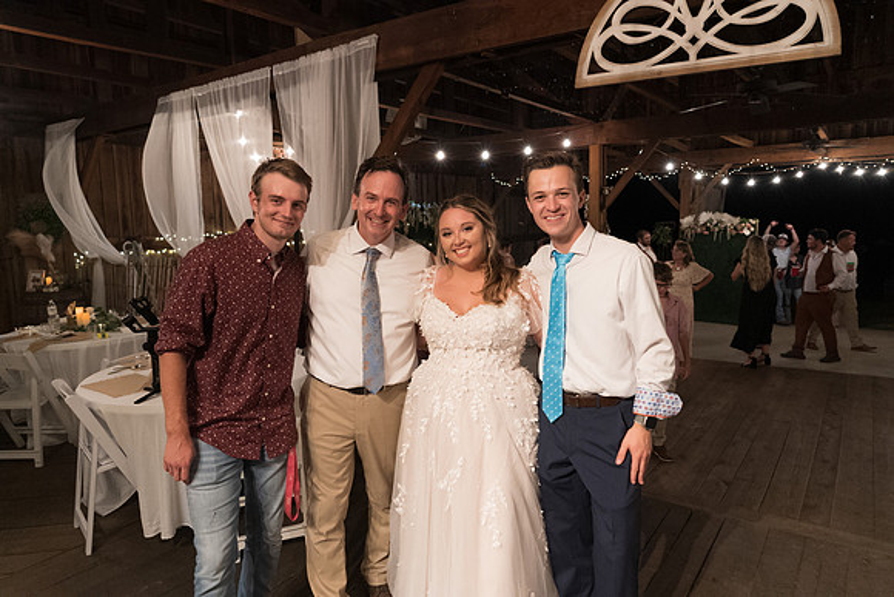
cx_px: 447
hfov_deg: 73.7
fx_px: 596
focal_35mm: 24
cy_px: 298
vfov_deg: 53.2
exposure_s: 1/160
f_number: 4
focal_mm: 24
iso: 4000
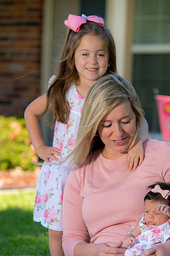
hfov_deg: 6.9
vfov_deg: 10.3
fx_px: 1414
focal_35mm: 199
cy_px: 158
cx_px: 107
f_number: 5.6
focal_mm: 155
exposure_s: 1/160
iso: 100
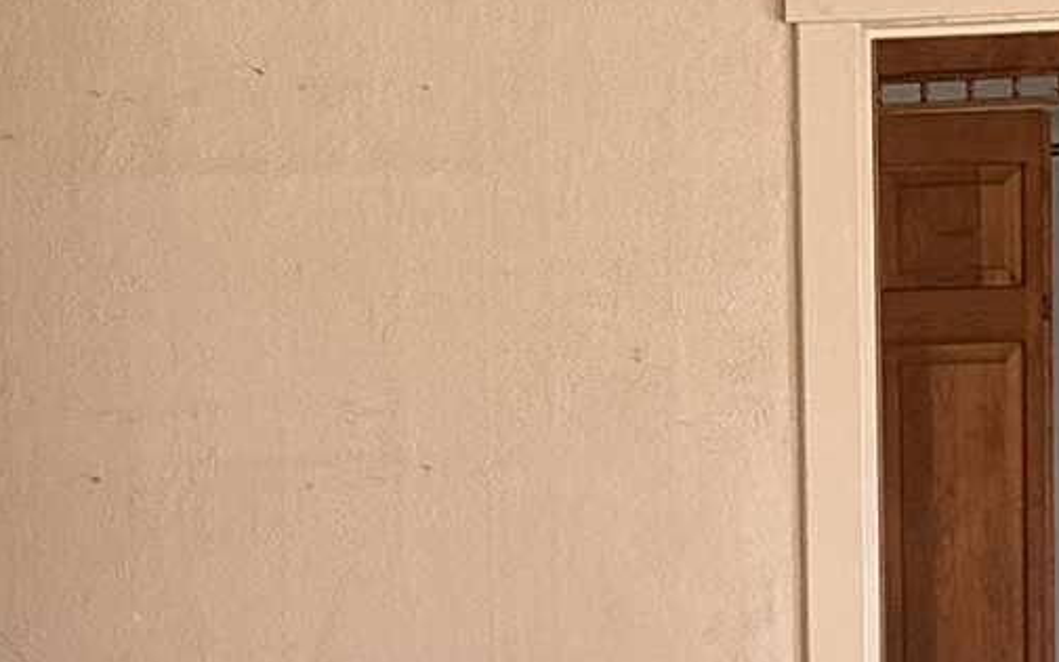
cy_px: 1150
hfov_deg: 13.5
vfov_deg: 8.2
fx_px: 4473
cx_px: 551
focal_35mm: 155
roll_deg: +0.4
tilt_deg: -8.0
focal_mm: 6.86
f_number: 1.78
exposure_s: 1/121
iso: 200
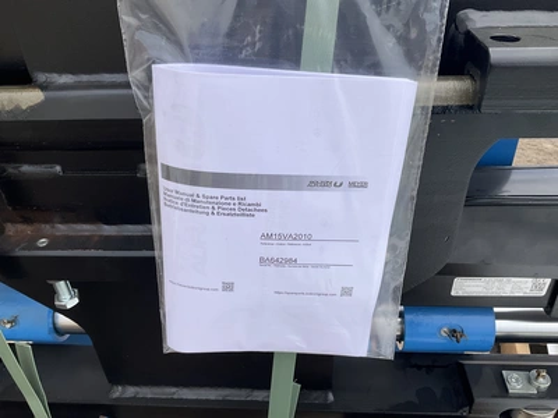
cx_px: 279
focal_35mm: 29
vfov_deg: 48.2
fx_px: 467
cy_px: 209
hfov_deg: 61.7
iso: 25
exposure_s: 1/781
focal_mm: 3
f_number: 1.8
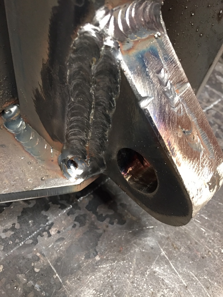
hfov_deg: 48.2
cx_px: 112
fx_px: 249
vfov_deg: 61.7
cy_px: 148
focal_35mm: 29
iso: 160
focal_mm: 4.15
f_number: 2.2
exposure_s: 1/30
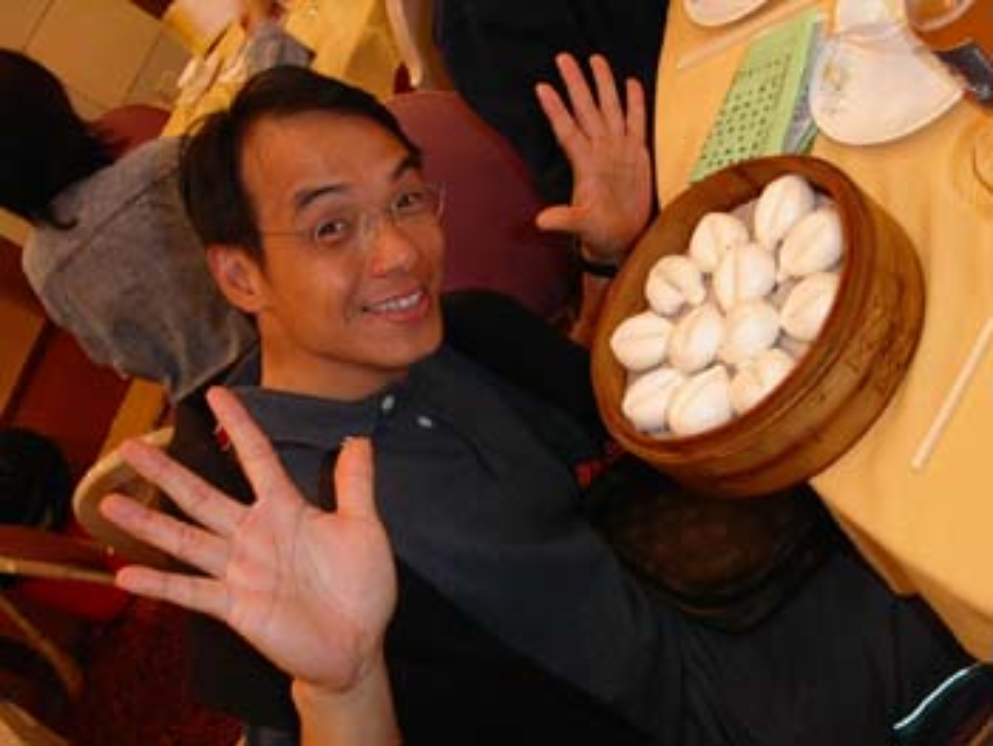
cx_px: 496
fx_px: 1091
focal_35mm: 38
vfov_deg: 37.8
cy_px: 373
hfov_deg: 48.9
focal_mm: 7.8
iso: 100
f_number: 2.8
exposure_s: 1/30
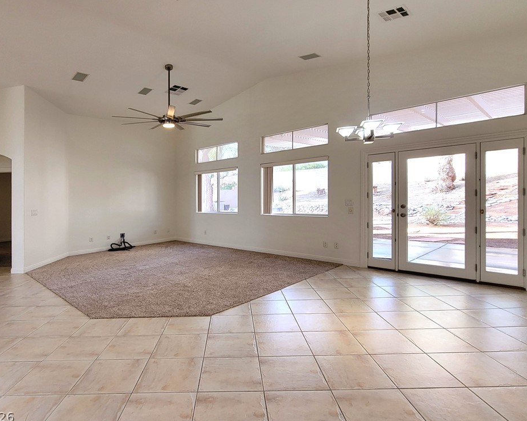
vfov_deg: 88.0
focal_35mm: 14
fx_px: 218
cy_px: 208
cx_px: 242
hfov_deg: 100.5
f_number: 2.2
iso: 64
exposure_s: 1/60
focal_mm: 2.2
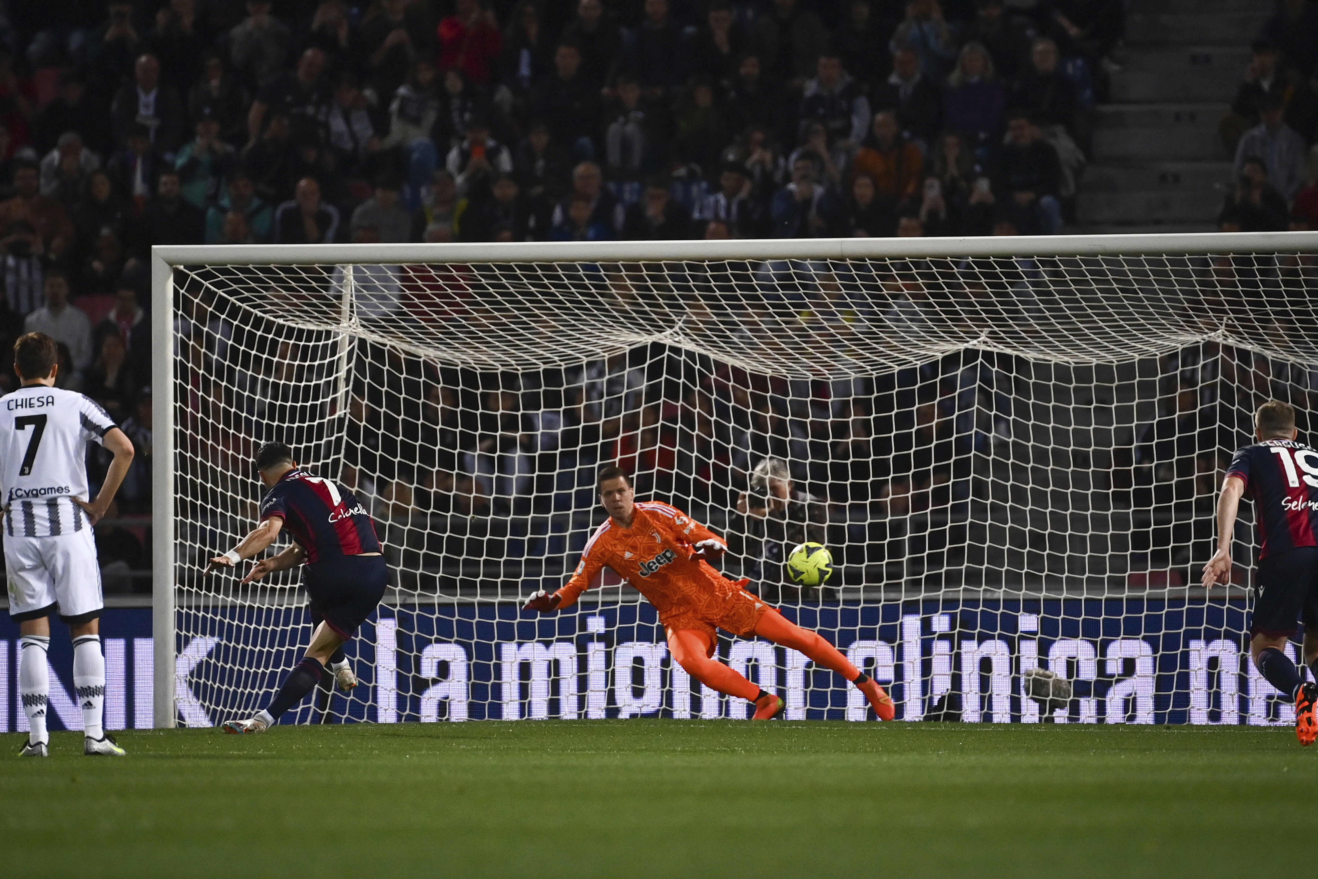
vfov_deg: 3.4
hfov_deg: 5.2
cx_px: 659
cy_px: 440
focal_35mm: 400
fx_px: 14643
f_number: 4
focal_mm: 400
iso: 2500
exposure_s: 1/1600
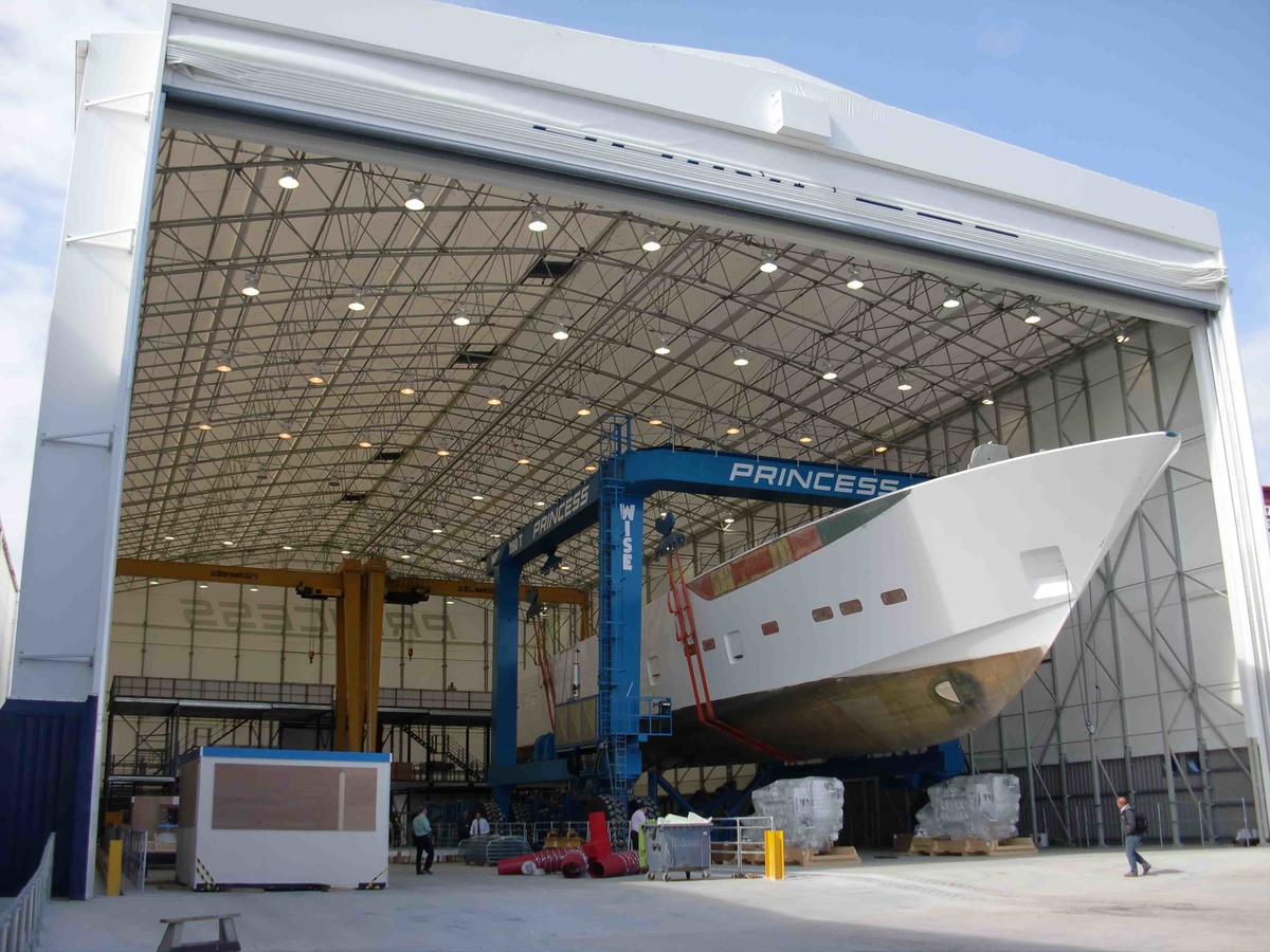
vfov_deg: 39.7
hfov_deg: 51.4
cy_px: 476
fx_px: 1321
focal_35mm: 36
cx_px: 635
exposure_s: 1/800
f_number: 2.8
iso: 64
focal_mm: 6.3
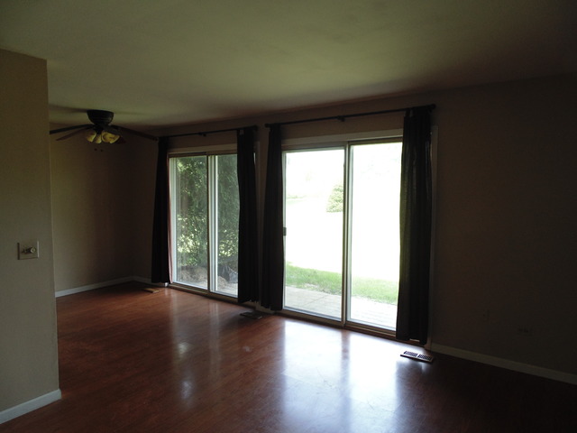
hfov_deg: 76.4
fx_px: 367
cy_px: 216
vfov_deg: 61.1
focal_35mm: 22
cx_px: 288
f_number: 3.1
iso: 100
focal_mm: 4
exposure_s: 1/30
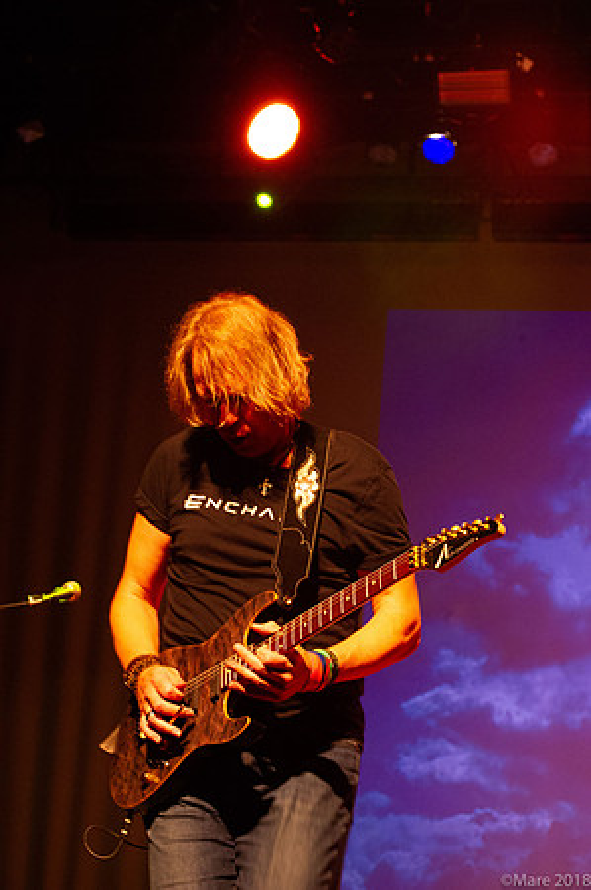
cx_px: 296
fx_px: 2024
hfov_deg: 16.6
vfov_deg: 24.8
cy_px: 445
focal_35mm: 82
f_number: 7.1
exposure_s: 1/60
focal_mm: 82
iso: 8000
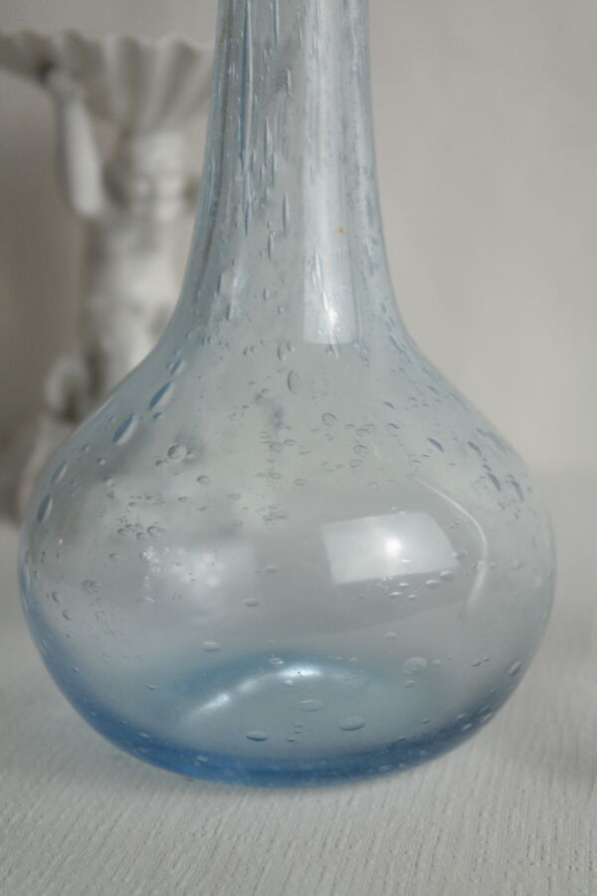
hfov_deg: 17.7
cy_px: 448
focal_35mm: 77
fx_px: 1915
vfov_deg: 26.3
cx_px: 298
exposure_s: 1/80
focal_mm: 50
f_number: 5.6
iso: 400
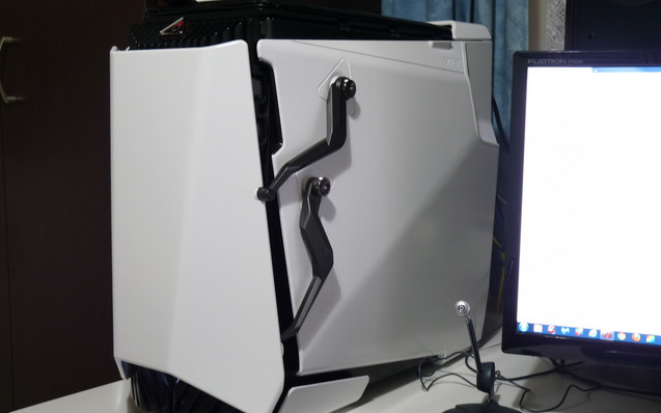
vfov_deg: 26.3
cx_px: 331
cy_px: 209
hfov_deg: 41.1
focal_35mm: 49
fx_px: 883
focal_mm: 8.2
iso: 100
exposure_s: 1/4
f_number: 3.2
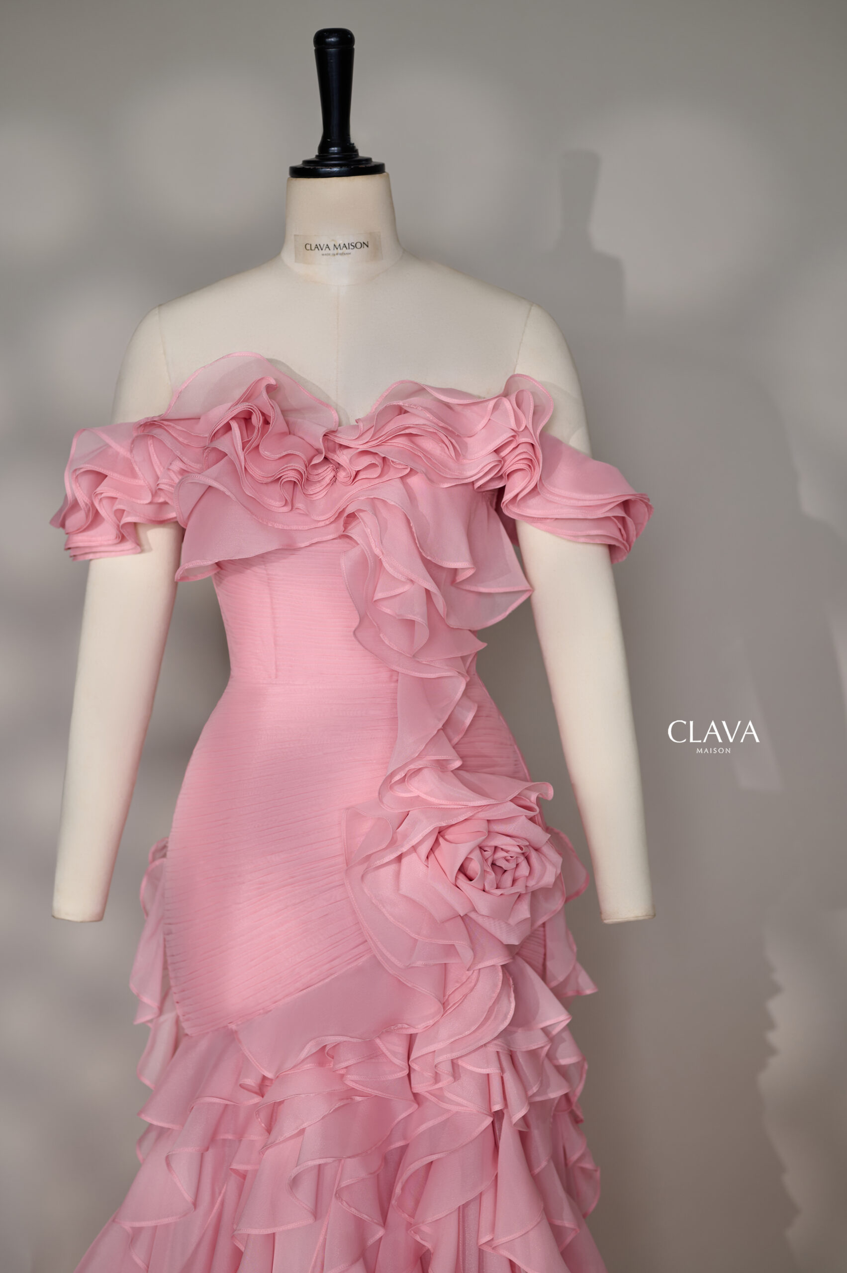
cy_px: 636
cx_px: 424
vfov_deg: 39.6
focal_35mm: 50
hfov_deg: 27.0
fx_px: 1767
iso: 125
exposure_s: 1/160
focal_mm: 50
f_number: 2.8
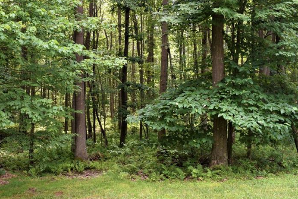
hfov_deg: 47.3
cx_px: 88
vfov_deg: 33.3
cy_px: 81
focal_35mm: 40
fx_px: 331
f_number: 5.6
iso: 400
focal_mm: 18
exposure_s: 1/125
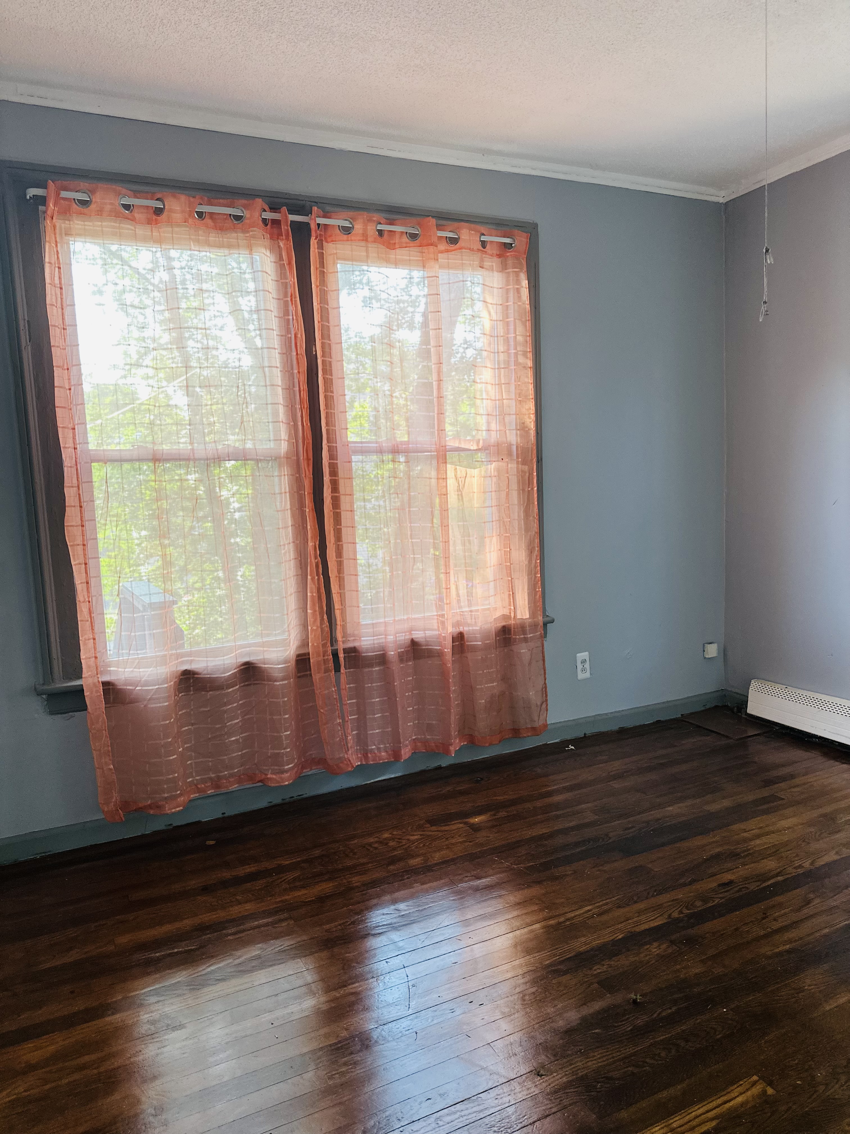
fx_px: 786
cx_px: 425
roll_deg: +1.4
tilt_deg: -6.5
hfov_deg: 56.8
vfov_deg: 71.6
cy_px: 567
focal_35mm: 24
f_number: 1.78
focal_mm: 6.86
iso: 250
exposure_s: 1/121
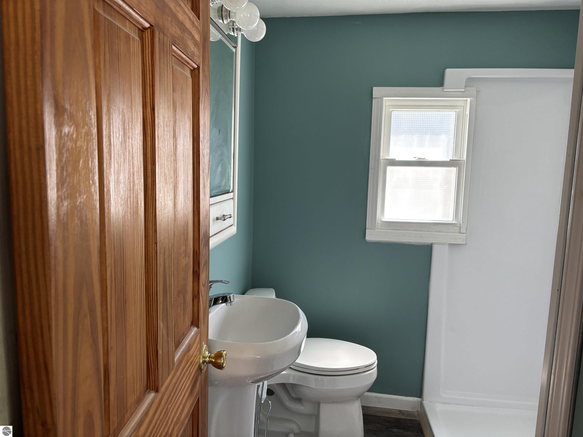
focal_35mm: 26
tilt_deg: -6.9
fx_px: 438
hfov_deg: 67.3
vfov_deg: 53.1
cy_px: 218
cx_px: 292
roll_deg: -2.3
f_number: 1.6
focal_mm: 5.96
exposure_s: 1/104
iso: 125
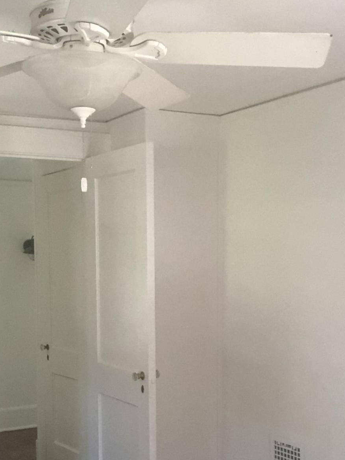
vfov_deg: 34.4
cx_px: 160
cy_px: 330
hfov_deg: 26.6
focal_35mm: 55
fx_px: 730
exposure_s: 1/60
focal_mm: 2.87
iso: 250
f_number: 2.2
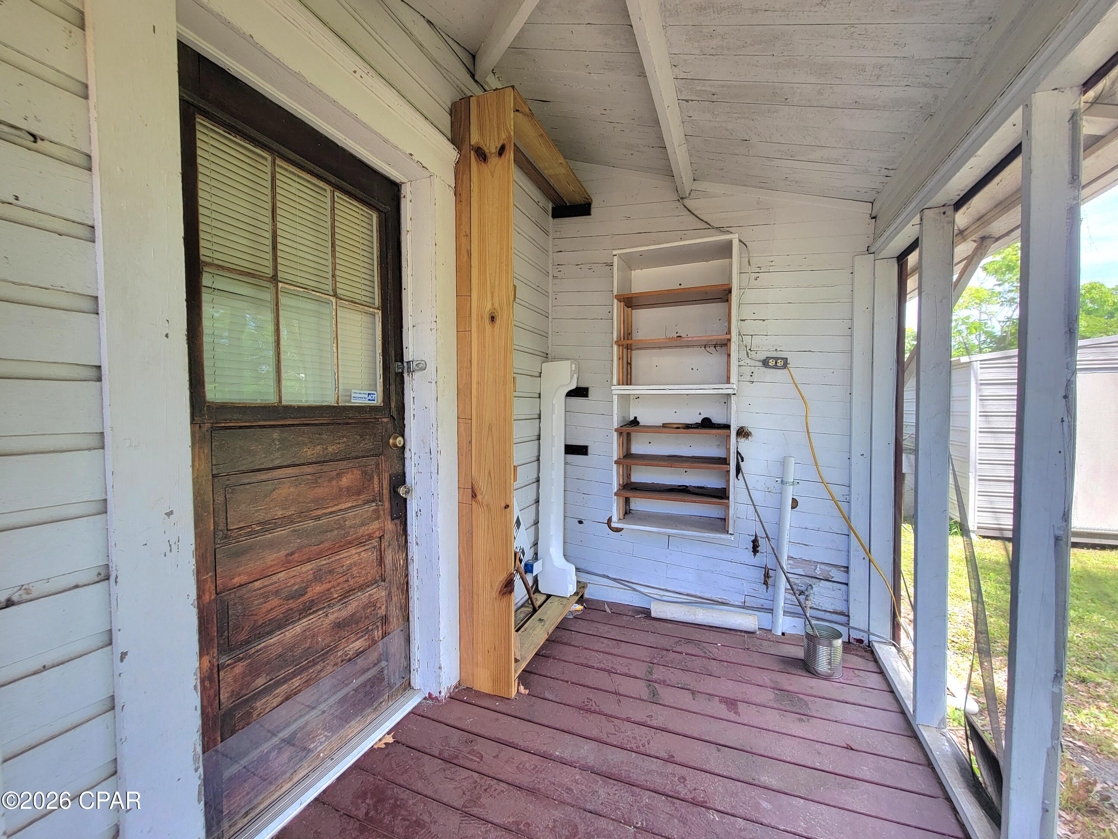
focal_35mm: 13
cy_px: 420
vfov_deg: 89.9
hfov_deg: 106.2
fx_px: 420
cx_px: 559
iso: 80
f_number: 2.2
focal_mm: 2.2
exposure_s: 1/120
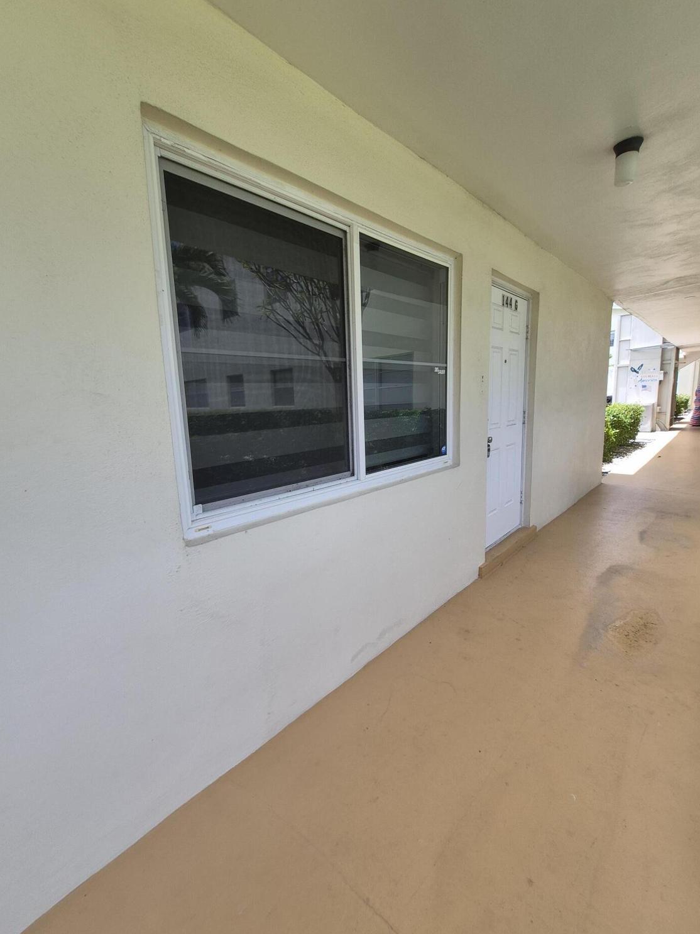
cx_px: 327
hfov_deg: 85.5
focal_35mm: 14
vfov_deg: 102.1
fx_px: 378
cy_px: 462
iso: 40
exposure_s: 1/449
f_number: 2.2
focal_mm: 1.74
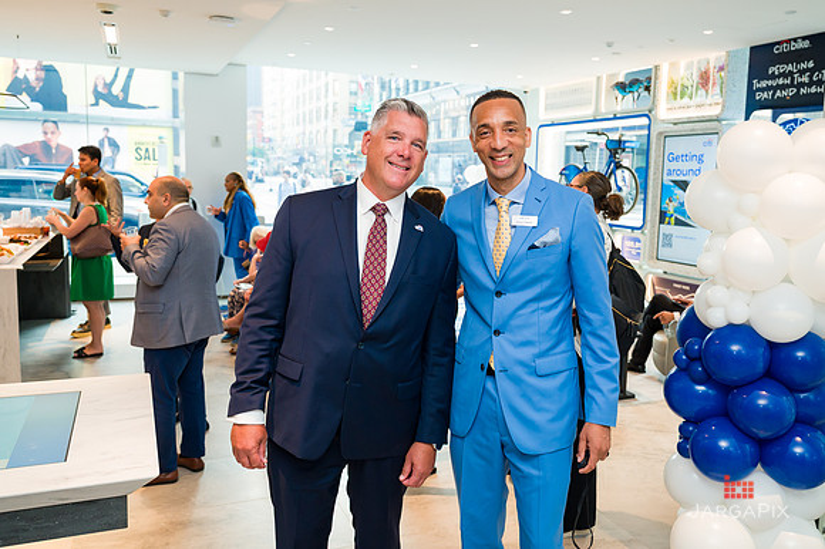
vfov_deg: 43.0
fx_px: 697
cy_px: 260
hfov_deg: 61.2
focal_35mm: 30
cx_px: 434
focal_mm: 28
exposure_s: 1/200
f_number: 3.5
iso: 1000
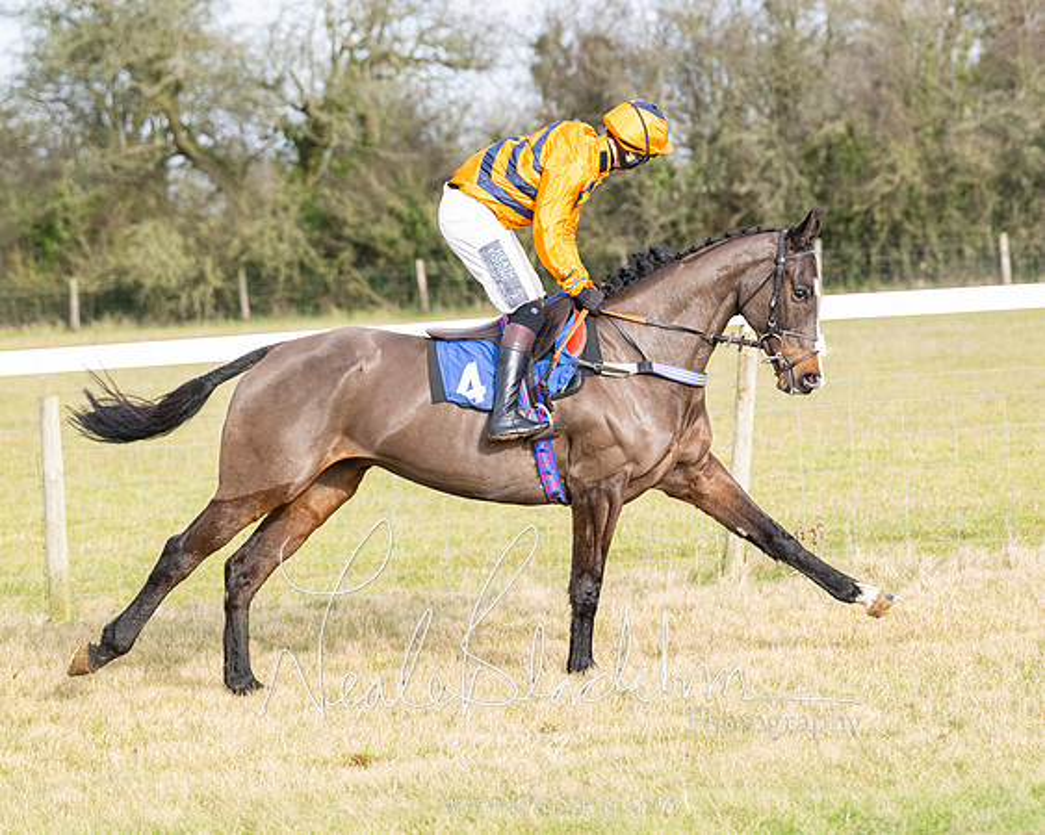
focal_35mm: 195
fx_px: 6042
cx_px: 677
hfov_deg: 9.9
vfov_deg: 7.9
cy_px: 467
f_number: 5
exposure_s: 1/2000
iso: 800
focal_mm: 155
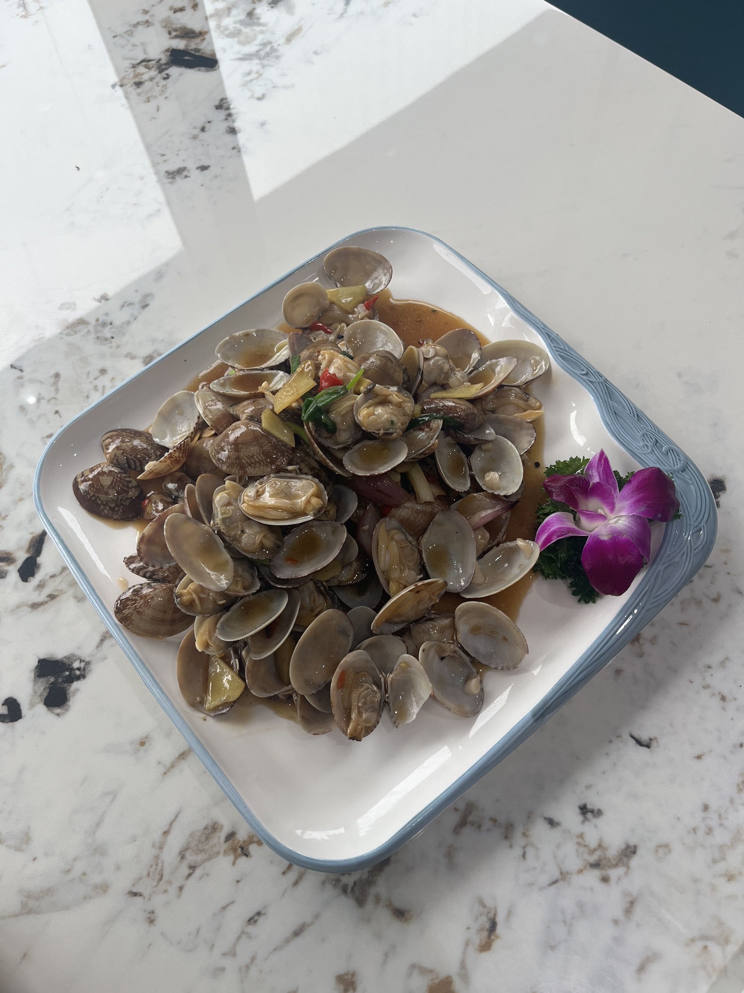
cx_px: 372
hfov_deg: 53.1
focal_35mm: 26
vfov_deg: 67.3
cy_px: 496
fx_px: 745
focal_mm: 5.1
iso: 50
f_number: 1.6
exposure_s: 1/487
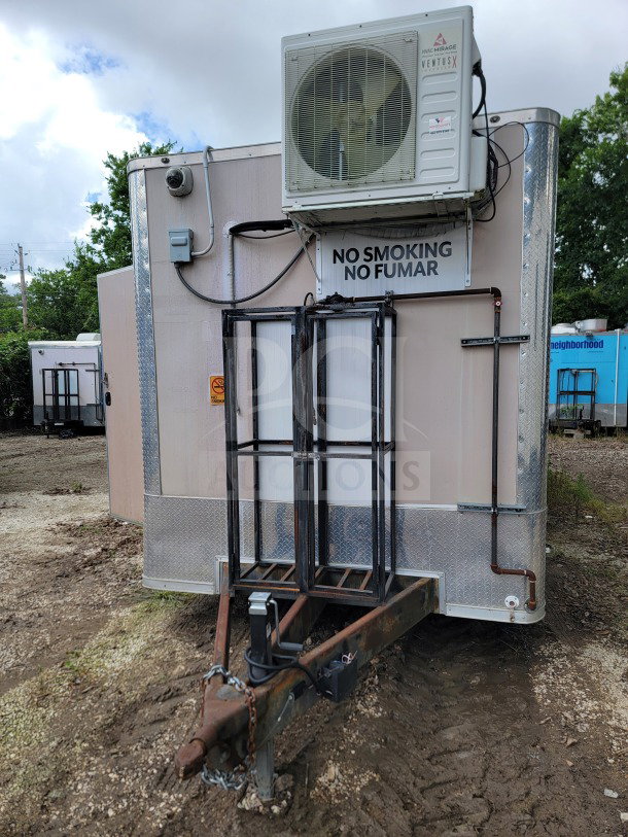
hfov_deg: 56.8
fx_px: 580
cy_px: 418
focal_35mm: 24
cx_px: 314
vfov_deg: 71.6
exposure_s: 1/519
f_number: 1.8
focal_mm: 6.7
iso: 16
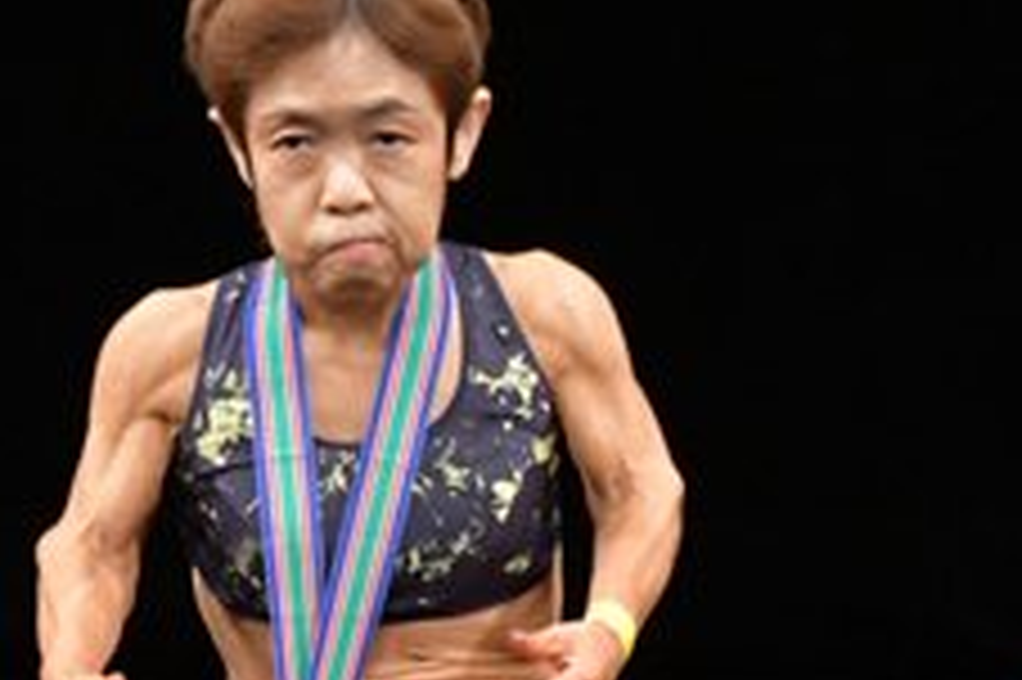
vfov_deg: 1.1
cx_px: 434
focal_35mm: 1279
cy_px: 648
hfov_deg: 1.6
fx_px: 36282
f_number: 5.6
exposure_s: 1/400
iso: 3200
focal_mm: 250
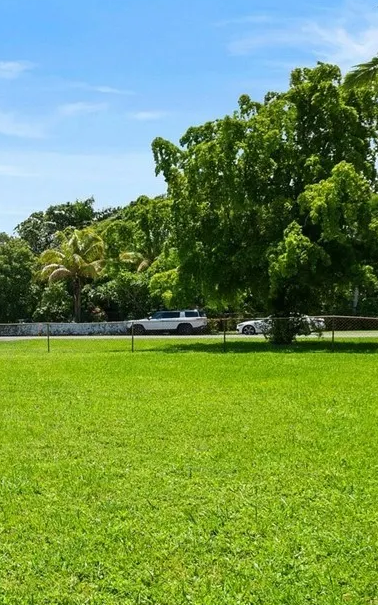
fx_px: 659
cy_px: 374
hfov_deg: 25.3
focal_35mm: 40
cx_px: -170
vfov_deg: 48.9
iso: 200
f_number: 8
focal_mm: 14
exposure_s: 1/160
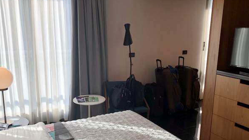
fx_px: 231
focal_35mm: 35
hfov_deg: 56.5
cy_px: 81
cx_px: 111
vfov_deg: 33.6
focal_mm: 3.99
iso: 20
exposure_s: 1/426
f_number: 1.8
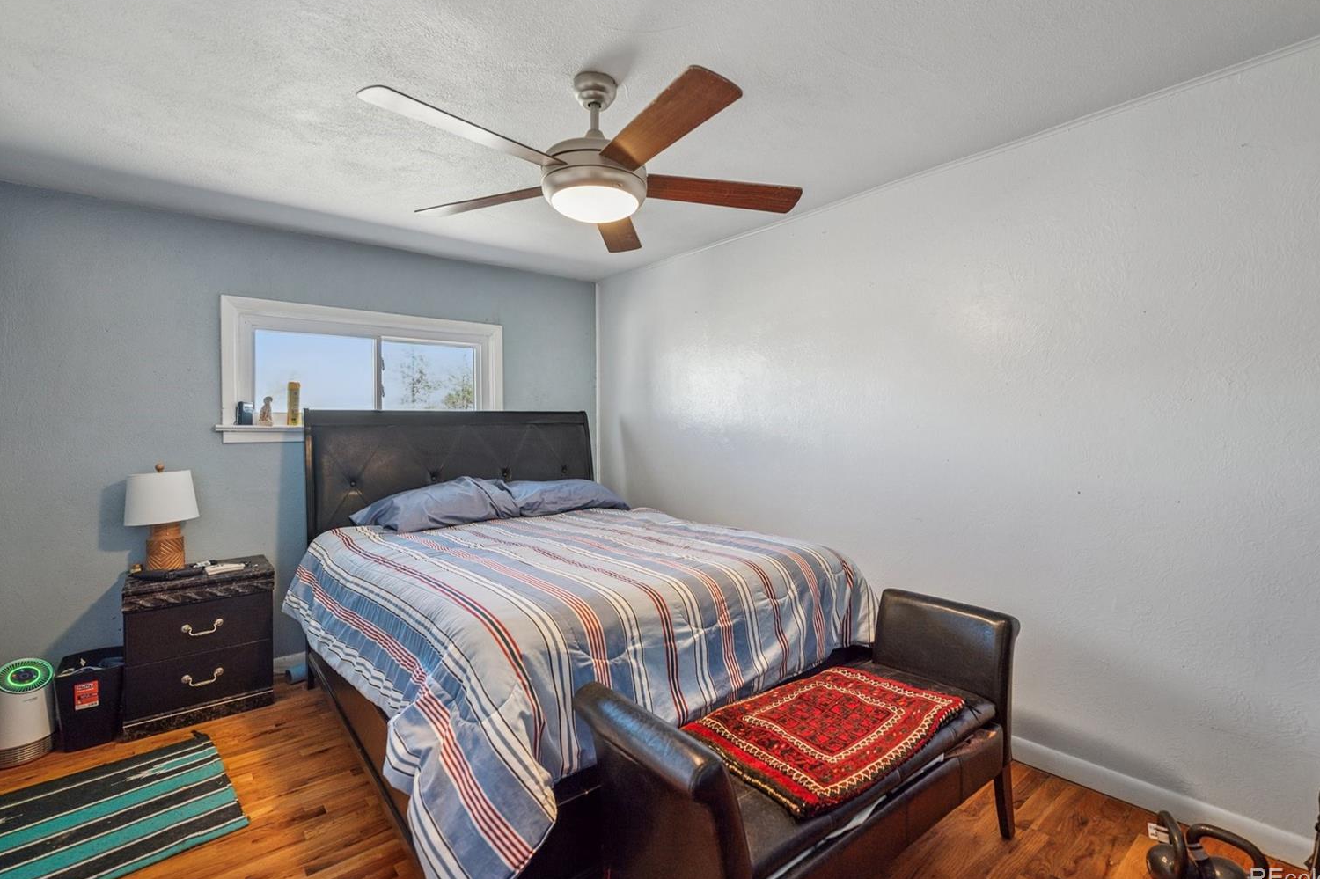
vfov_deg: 73.7
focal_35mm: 16
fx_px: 586
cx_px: 688
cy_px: 428
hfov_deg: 96.7
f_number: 3.2
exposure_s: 1/40
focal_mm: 15
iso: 400
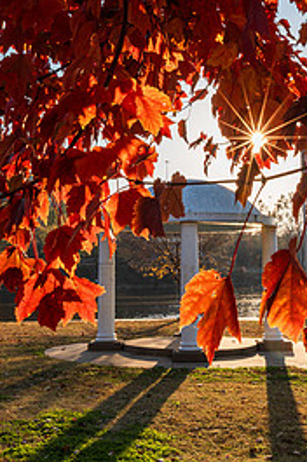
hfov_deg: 26.4
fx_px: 654
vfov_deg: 37.7
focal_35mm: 51
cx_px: 178
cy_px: 103
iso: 200
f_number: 16
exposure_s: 1/100
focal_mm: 20
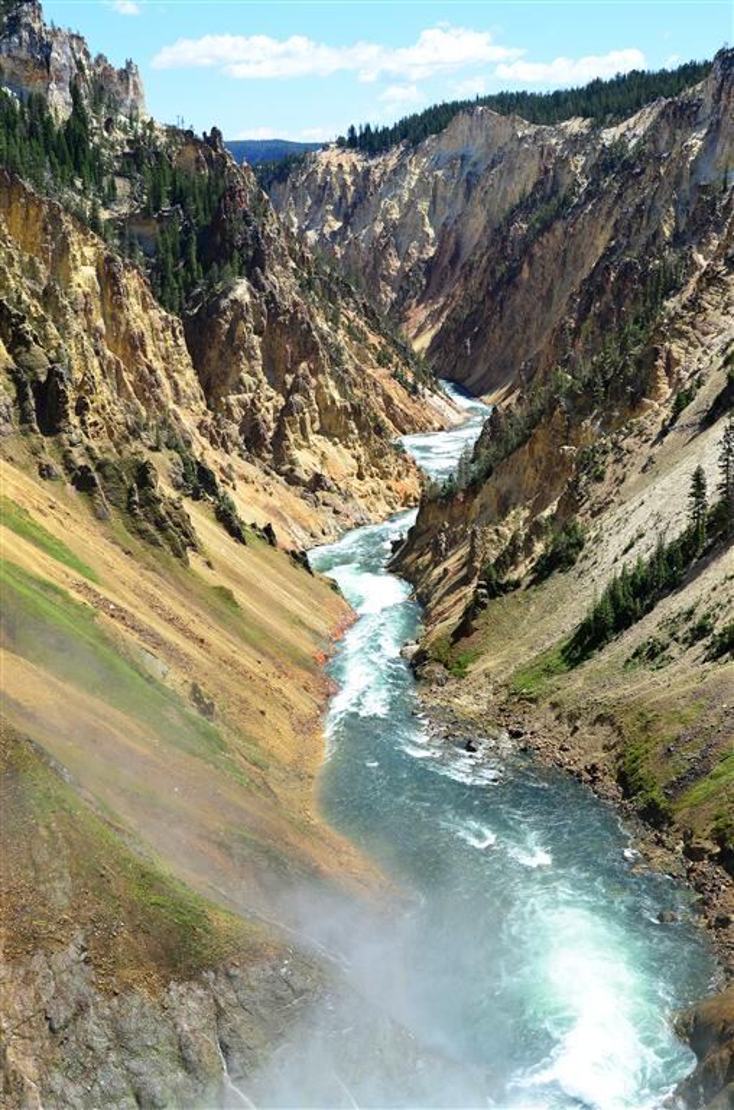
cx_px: 367
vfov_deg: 46.5
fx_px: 1291
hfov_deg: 31.7
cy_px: 555
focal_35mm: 42
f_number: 9
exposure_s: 1/320
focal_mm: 28
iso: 200
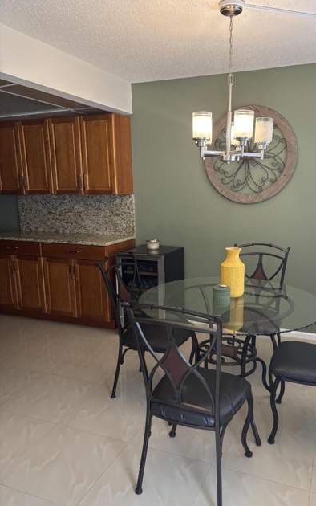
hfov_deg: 44.3
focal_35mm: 28
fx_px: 386
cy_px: 253
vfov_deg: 66.5
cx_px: 192
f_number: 1.6
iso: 400
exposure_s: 1/60
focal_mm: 5.96
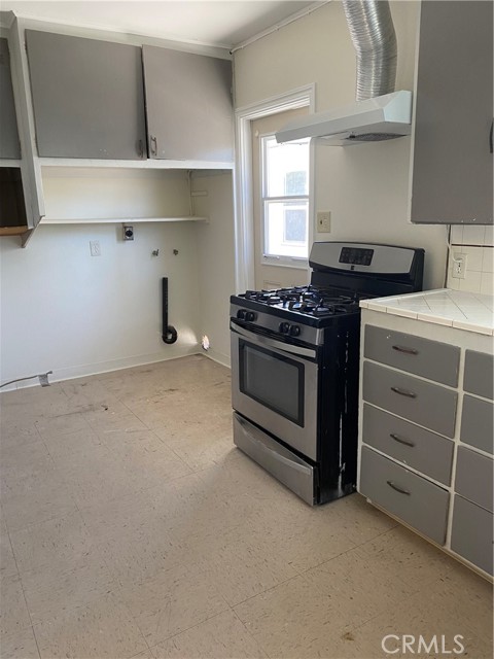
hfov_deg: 53.1
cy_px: 330
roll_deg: +1.7
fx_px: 495
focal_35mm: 26
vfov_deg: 67.3
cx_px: 247
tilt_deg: -13.3
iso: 80
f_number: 1.8
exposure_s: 1/60
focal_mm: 4.25
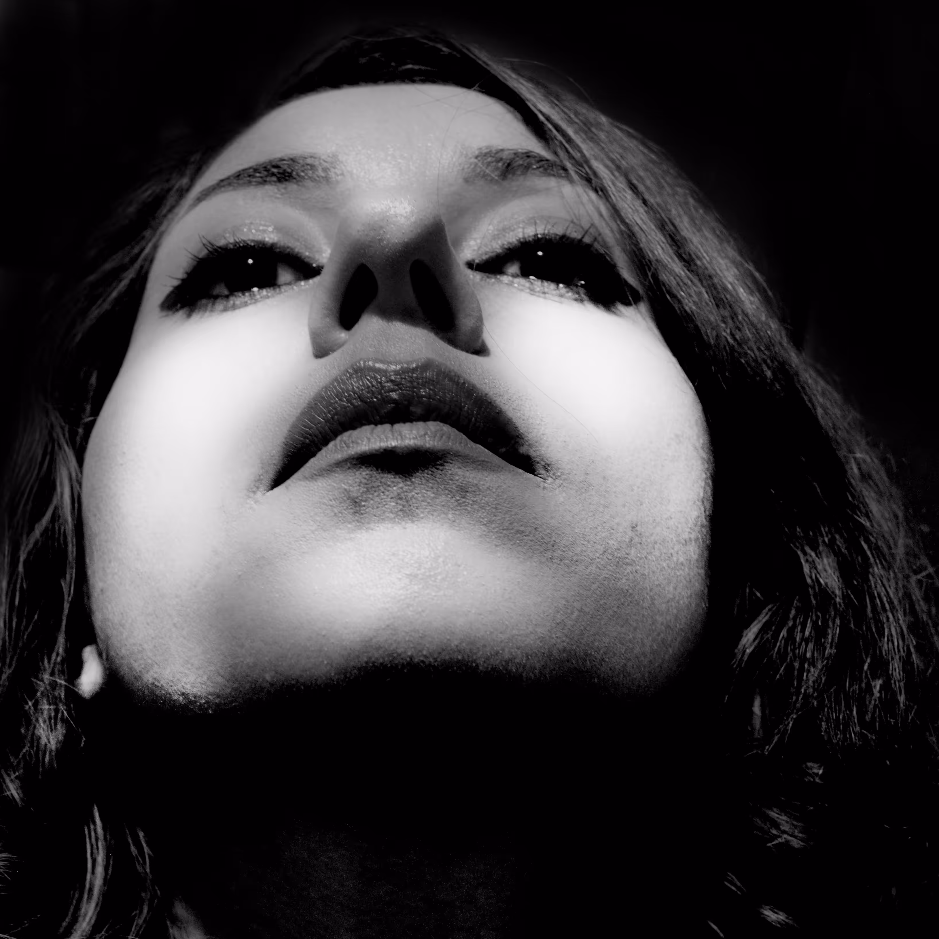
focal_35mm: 50
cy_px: 707
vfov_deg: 33.3
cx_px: 469
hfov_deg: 34.0
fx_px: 1534
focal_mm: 26
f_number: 6.3
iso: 1600
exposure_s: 1/13
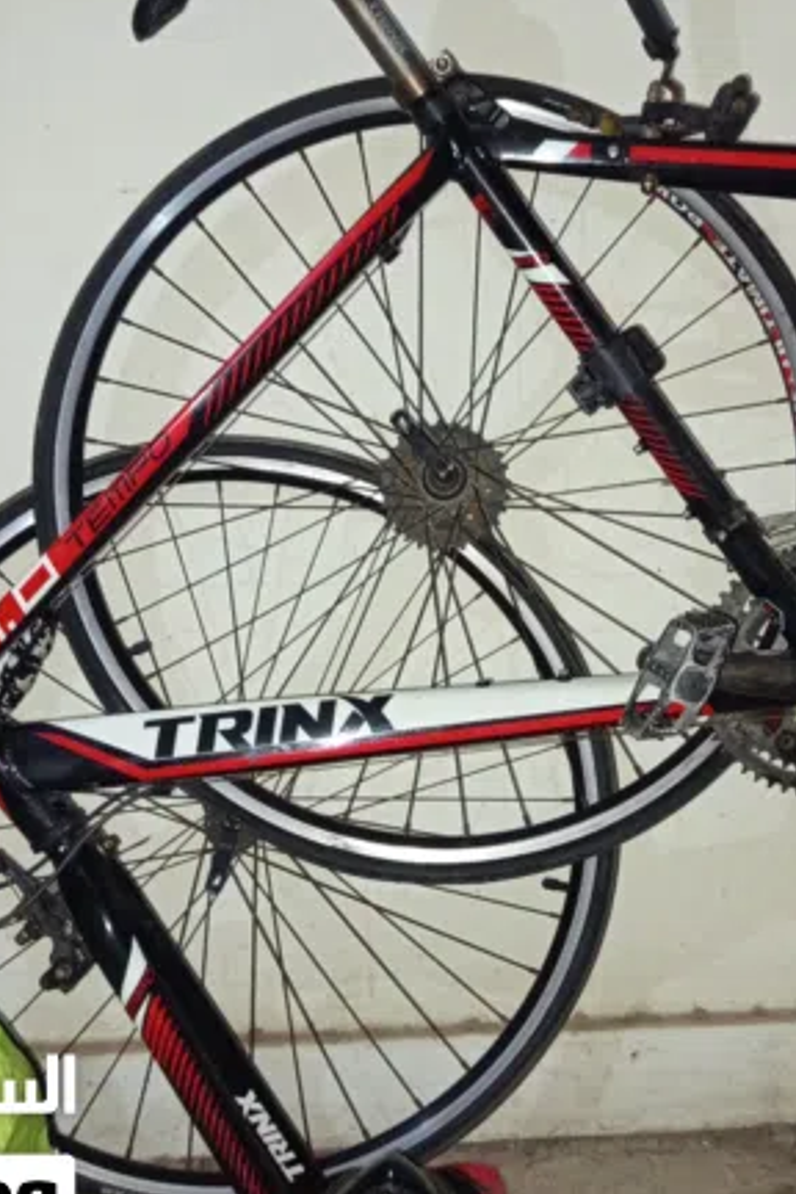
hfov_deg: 35.8
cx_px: 492
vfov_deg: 51.8
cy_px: 655
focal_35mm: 37
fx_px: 1227
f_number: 1.7
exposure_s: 1/25
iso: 1756
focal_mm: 5.24
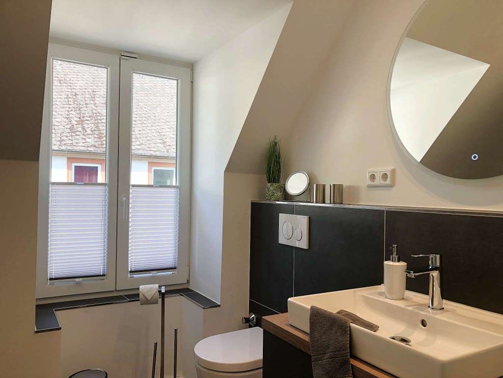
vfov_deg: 49.7
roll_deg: -1.2
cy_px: 189
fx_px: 407
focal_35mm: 28
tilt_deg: -1.0
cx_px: 252
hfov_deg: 63.4
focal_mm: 3.99
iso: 32
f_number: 1.8
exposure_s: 1/120
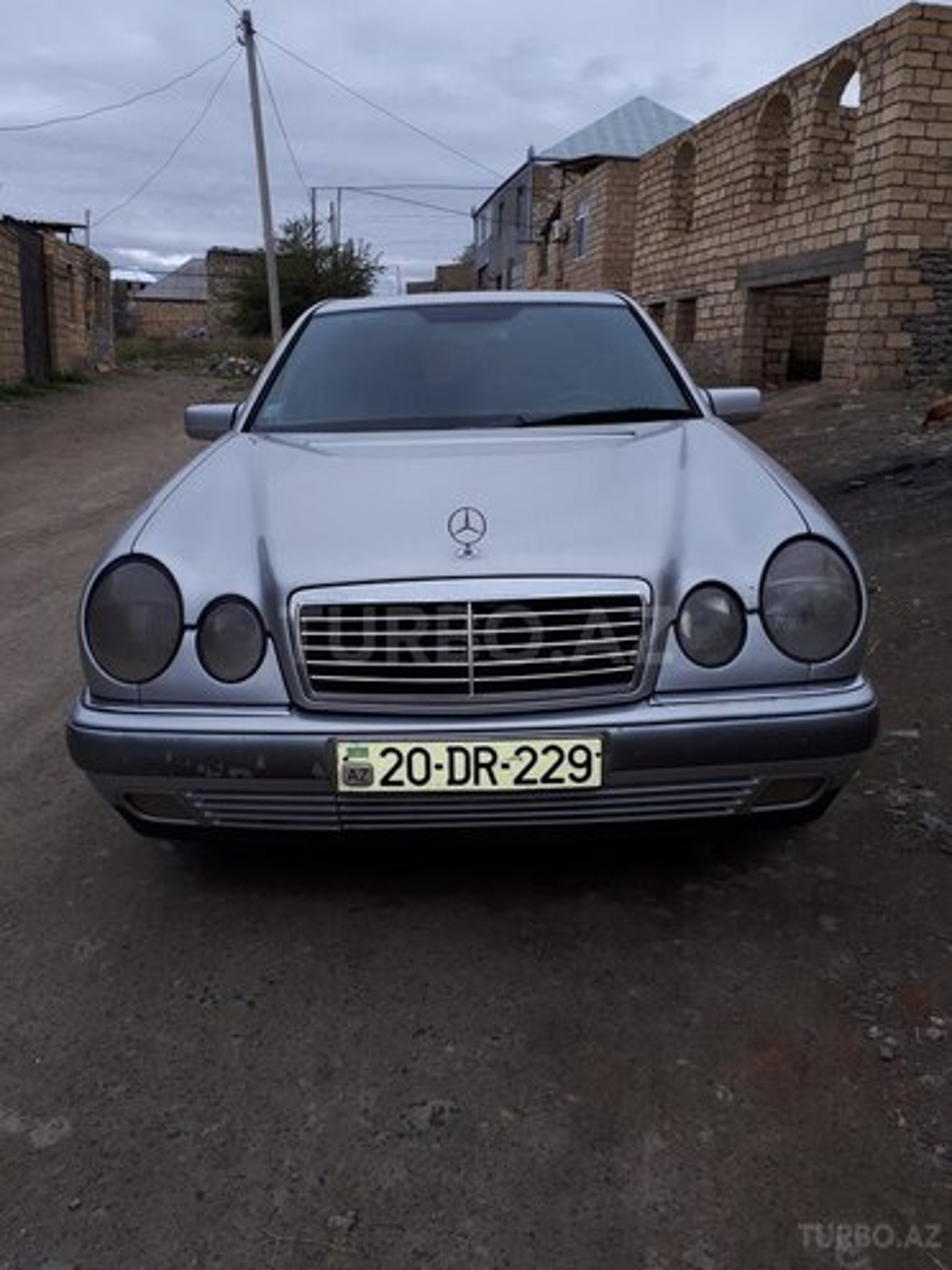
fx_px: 990
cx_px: 476
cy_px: 635
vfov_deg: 65.3
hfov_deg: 51.4
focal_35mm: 27
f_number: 1.9
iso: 40
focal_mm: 3.6
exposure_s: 1/493
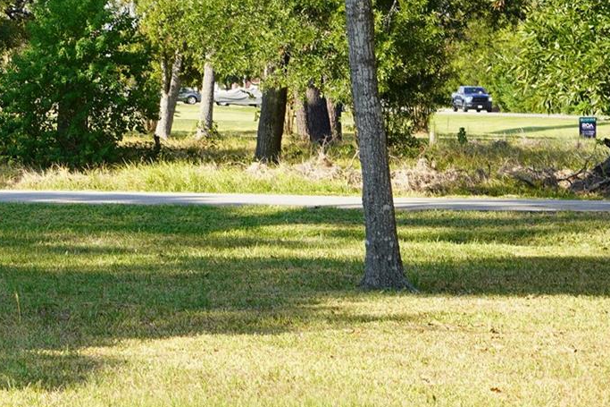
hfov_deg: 13.1
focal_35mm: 150
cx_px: -255
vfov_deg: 9.0
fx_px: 2541
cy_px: -79
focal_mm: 50
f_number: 6.3
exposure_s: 1/100
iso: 100
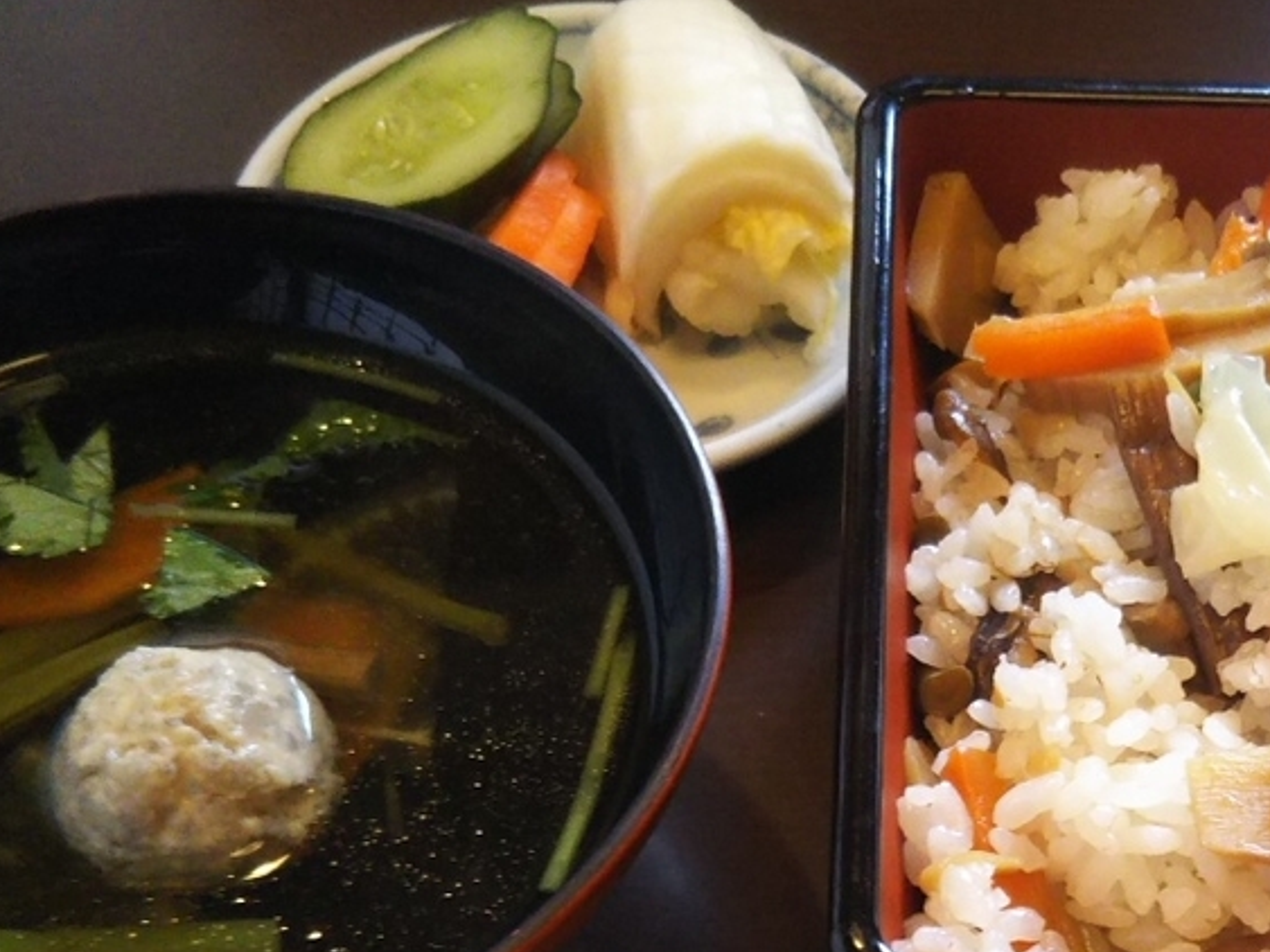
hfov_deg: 29.5
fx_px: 2348
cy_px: 760
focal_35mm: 64
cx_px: 1024
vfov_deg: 22.6
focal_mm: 4
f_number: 2.2
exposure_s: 1/60
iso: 160
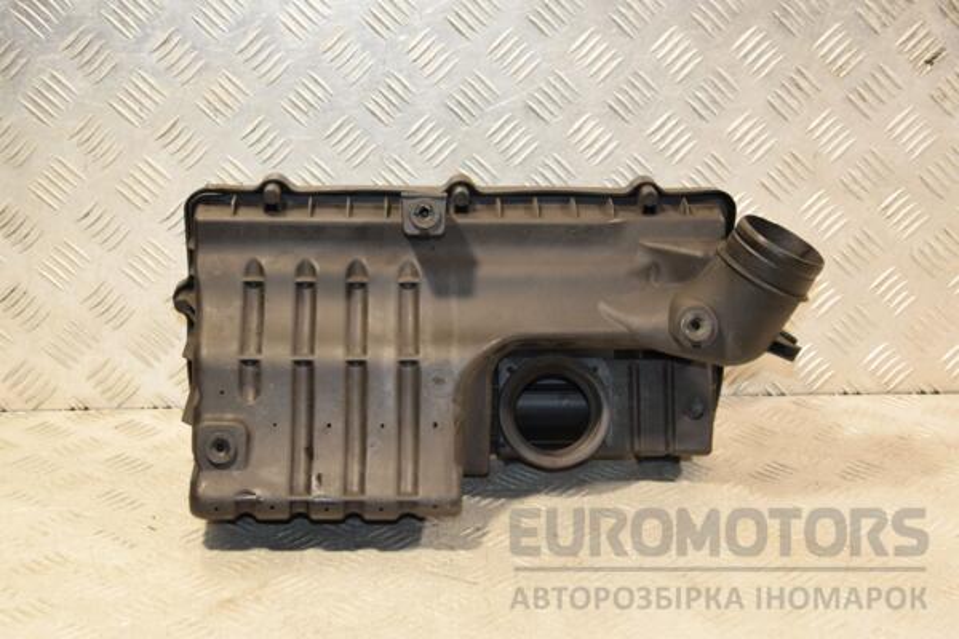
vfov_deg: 20.2
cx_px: 480
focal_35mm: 68
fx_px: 1798
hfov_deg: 29.9
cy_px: 320
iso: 800
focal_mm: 45
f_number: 5.6
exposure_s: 1/125
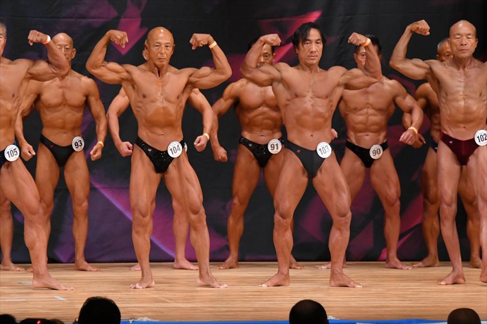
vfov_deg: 4.8
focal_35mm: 285
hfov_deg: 7.2
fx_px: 3854
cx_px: 244
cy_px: 162
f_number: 5.6
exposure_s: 1/400
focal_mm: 190
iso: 5000
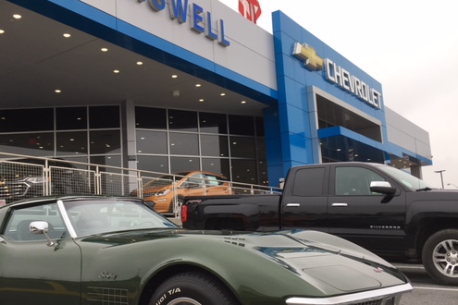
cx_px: 193
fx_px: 496
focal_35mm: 39
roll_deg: +2.3
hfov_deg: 49.4
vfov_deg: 34.2
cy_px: 167
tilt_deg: +9.0
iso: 25
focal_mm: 4.15
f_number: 2.2
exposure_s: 1/120
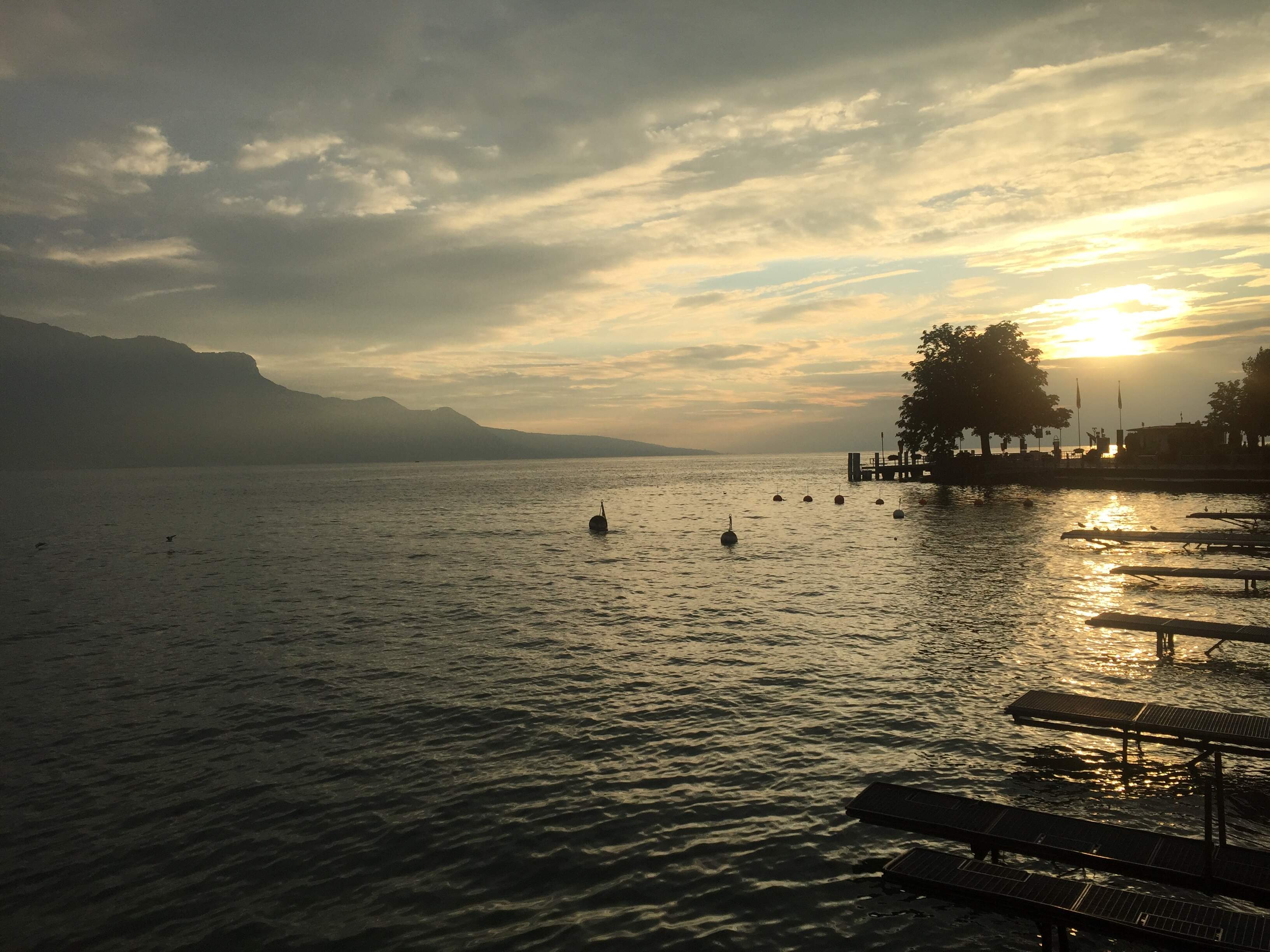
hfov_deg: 61.7
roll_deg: +0.2
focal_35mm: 29
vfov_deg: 48.2
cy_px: 476
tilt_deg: -1.5
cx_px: 635
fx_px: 1064
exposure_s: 1/2326
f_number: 2.2
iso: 32
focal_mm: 4.15
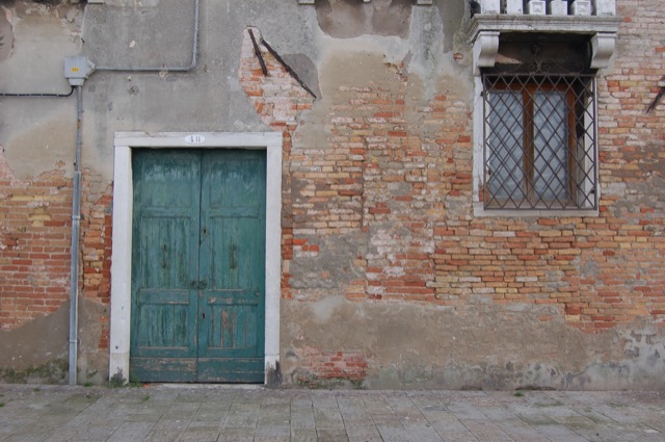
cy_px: 221
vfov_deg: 34.1
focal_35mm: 39
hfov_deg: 49.6
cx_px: 332
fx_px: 719
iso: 200
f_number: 5.6
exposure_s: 1/125
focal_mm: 26
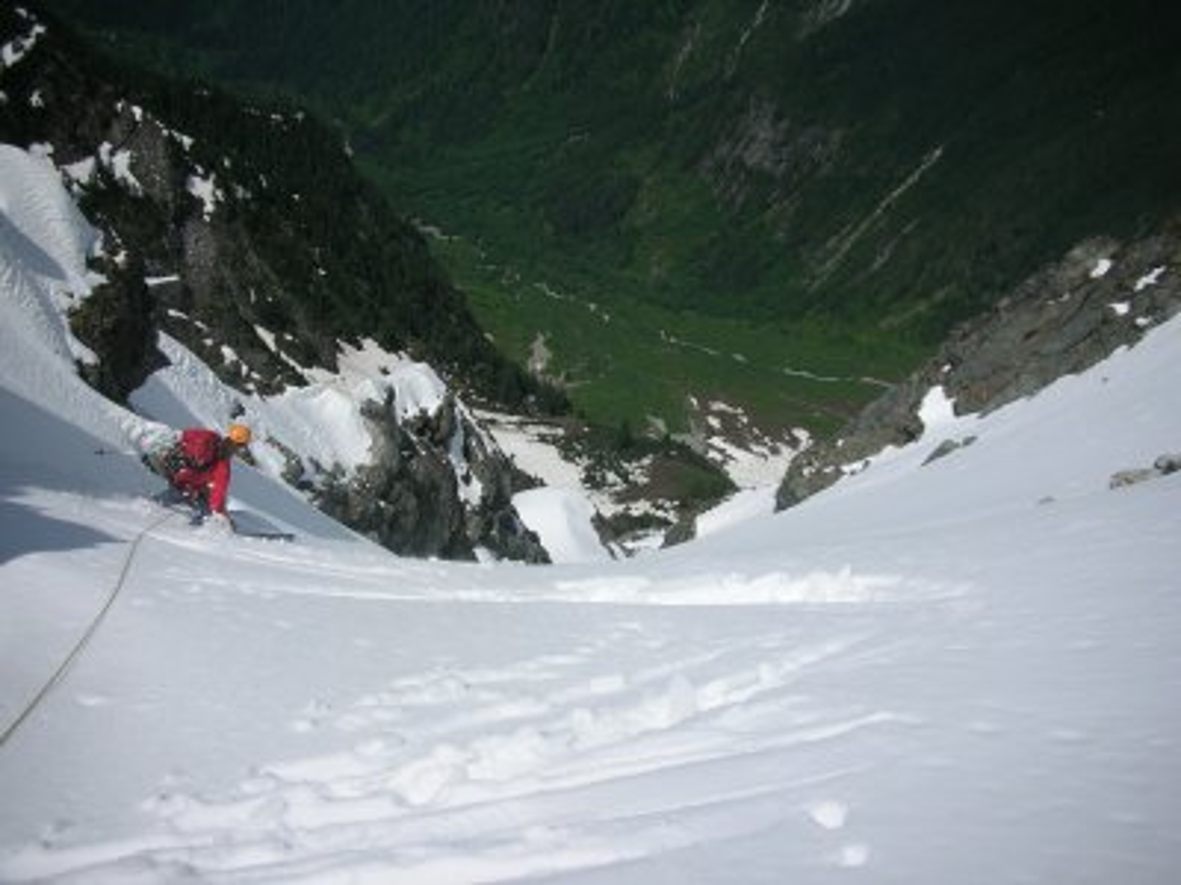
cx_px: 590
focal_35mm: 35
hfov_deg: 52.6
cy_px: 442
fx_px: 1194
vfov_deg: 40.7
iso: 50
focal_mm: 5.8
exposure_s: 1/250
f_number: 8.5
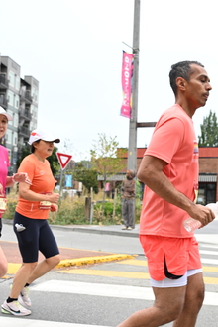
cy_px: 176
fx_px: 507
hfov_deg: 24.0
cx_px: 161
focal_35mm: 56
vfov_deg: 35.7
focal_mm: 33.5
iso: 1600
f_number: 4
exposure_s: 1/800
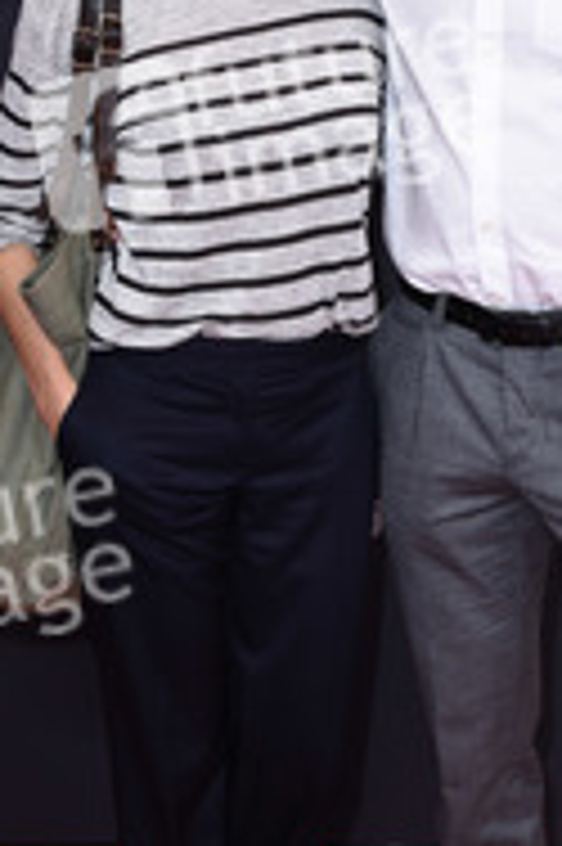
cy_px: 351
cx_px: 391
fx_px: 1947
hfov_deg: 16.4
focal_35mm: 83
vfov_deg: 24.5
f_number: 6.3
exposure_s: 1/100
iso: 400
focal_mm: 26
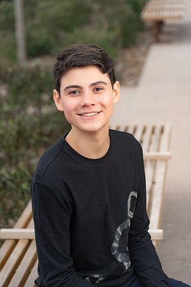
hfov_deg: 13.0
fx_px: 836
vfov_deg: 19.5
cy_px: 144
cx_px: 96
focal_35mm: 105
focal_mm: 105
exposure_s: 1/250
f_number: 4
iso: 200
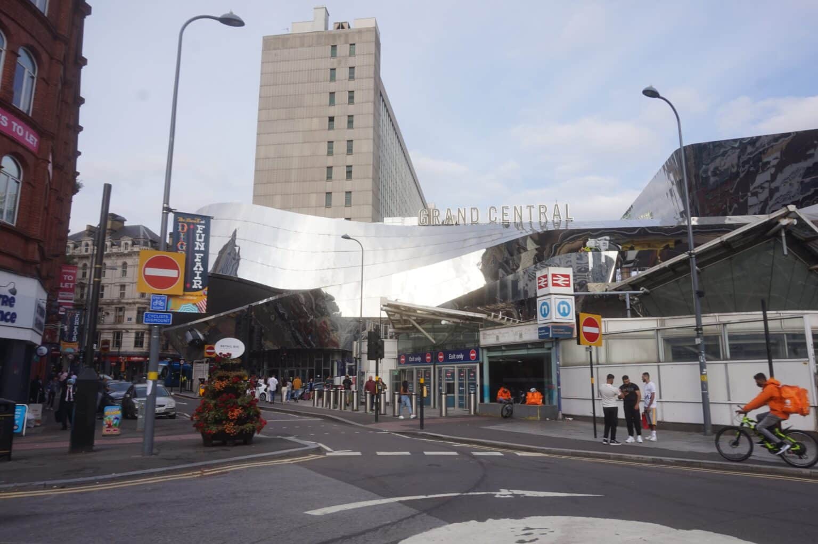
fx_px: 545
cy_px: 272
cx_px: 409
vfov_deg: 53.1
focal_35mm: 24
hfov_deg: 73.8
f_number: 11
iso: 100
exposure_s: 1/80
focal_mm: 16
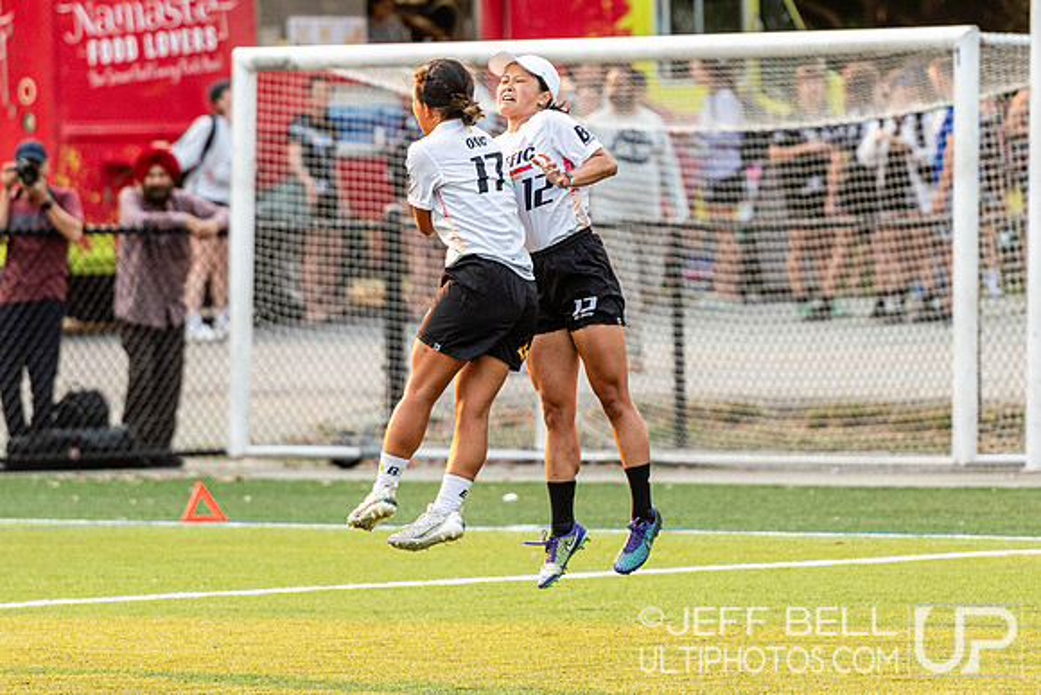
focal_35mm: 420
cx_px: 572
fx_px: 12134
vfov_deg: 3.3
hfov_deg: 4.9
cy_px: 268
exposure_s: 1/1250
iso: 400
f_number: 3.2
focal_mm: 200
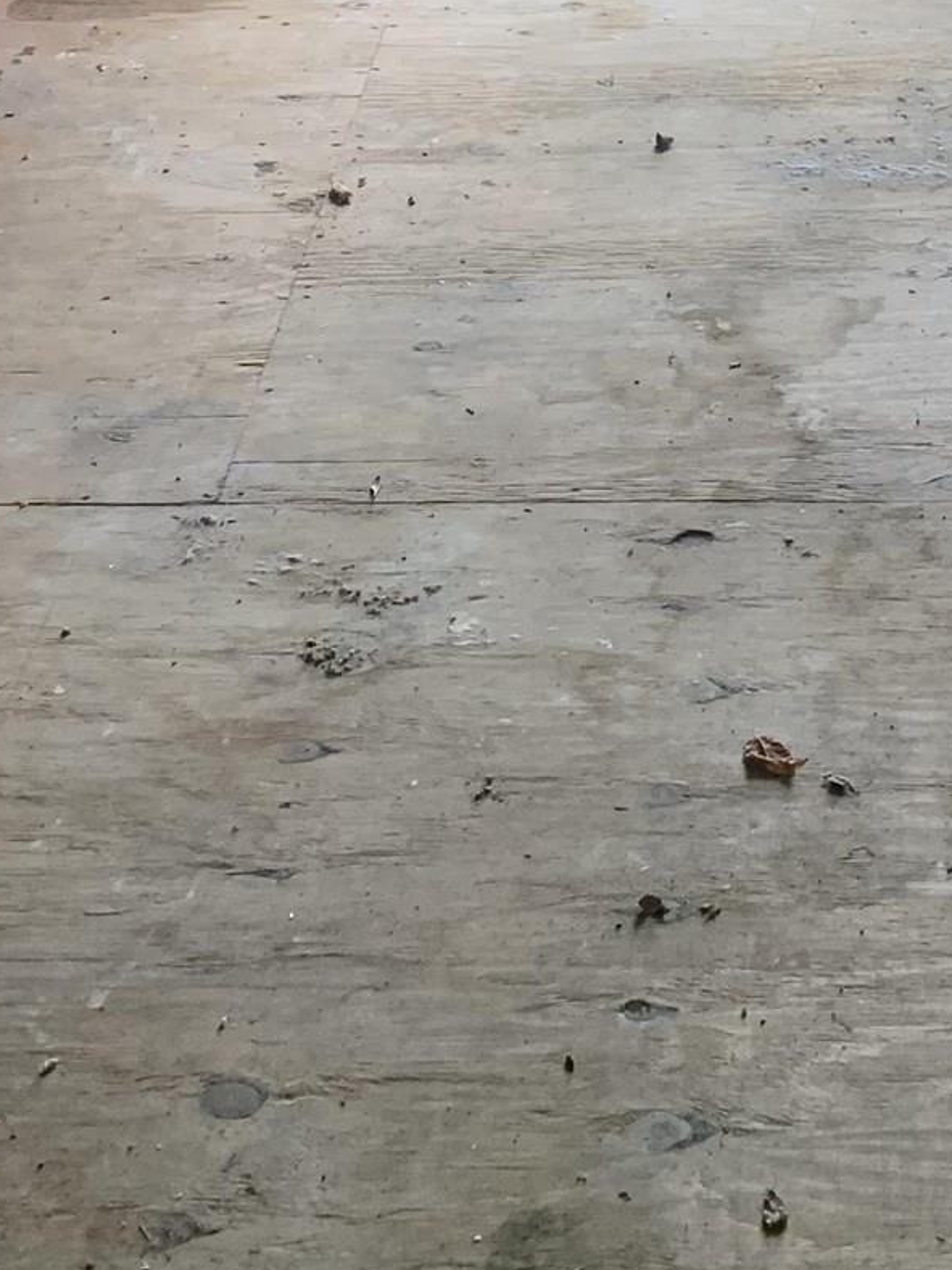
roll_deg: -1.4
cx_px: 831
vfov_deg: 22.2
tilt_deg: -11.6
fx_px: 2787
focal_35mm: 76
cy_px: -500
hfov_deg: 19.1
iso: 100
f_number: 1.8
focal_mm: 4.25
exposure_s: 1/104
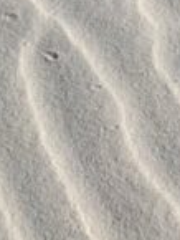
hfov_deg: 7.9
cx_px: 260
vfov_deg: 8.3
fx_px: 1274
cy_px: -568
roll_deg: +0.3
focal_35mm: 184
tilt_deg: -11.4
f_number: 1.8
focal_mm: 4.25
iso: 25
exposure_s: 1/9524
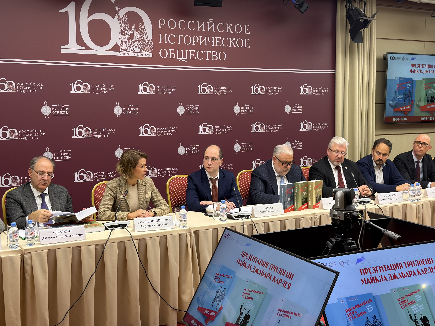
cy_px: 163
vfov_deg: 30.3
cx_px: 218
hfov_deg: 39.7
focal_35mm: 48
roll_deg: +0.3
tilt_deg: -6.8
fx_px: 603
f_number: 1.78
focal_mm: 6.76
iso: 100
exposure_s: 1/100
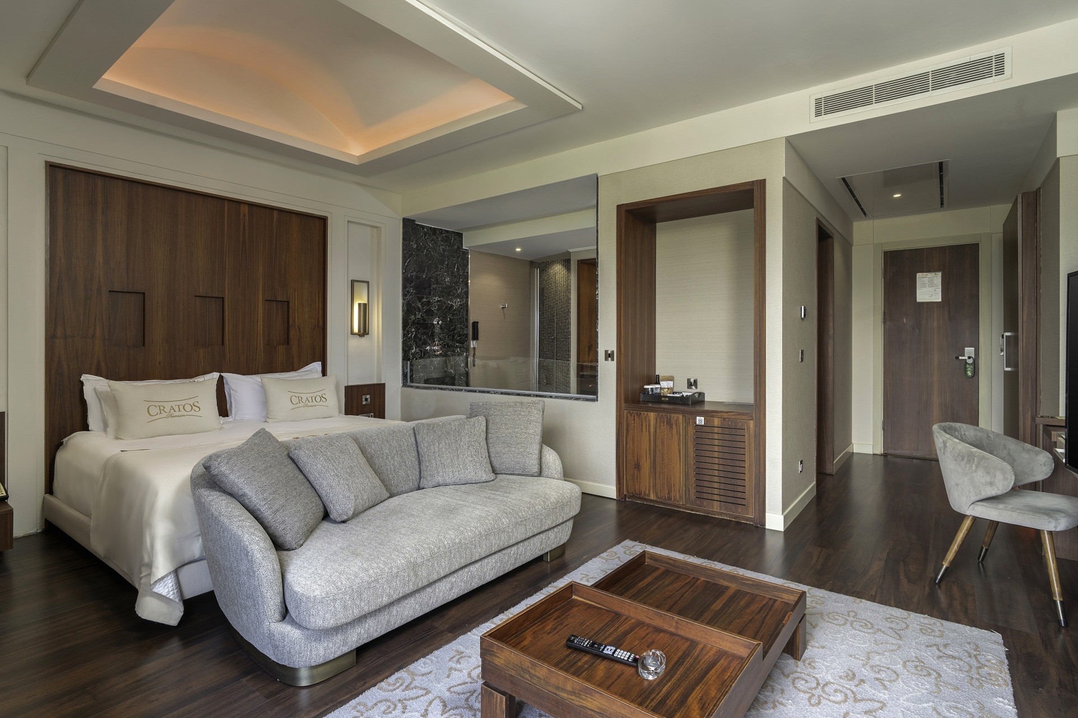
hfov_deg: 93.3
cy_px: 364
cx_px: 542
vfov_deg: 70.4
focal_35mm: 17
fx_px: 509
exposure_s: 1/50
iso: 400
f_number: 8
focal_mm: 16
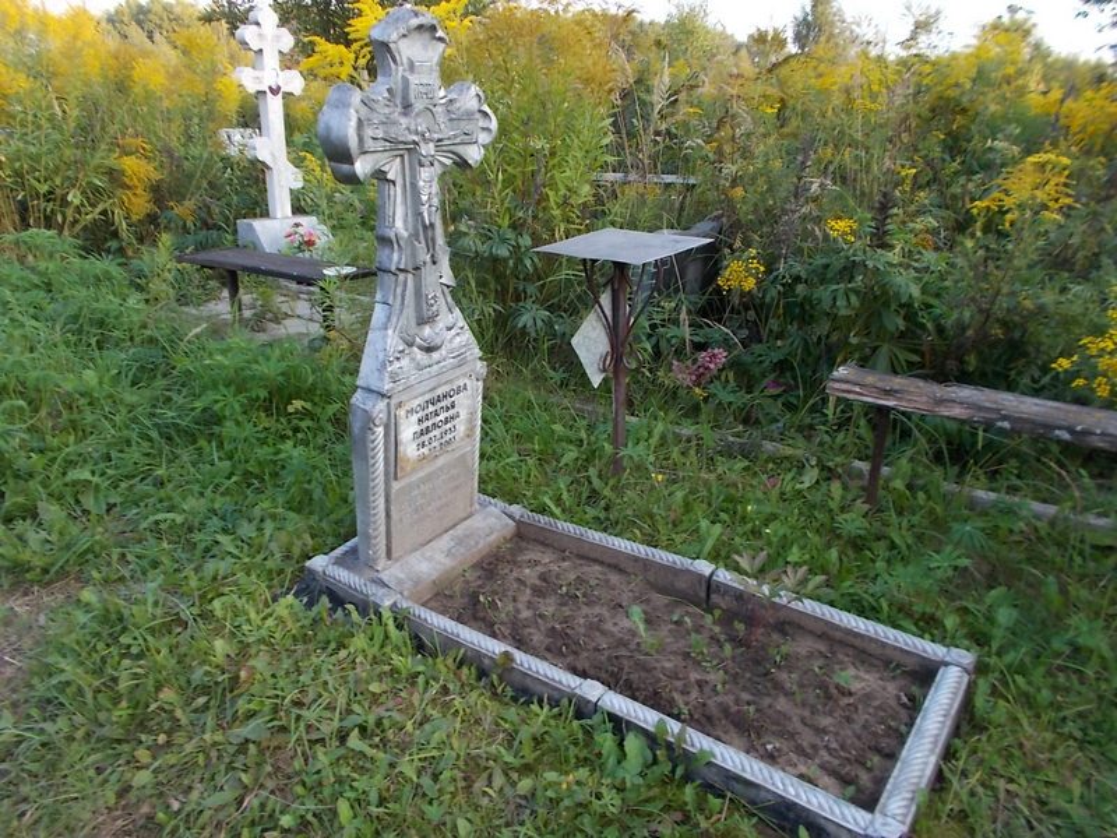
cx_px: 558
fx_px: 839
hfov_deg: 67.3
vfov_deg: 53.1
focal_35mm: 26
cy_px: 419
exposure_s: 1/100
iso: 80
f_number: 3.2
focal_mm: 4.6
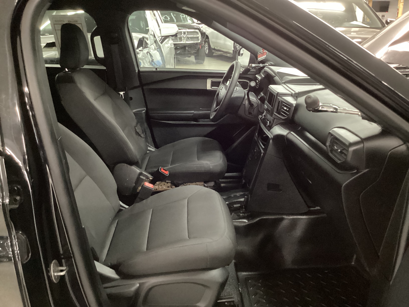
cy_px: 154
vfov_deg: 45.4
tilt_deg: -22.1
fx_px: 366
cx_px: 204
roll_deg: +0.3
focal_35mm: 31
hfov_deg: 58.4
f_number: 2.4
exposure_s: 1/17
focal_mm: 3.3
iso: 640
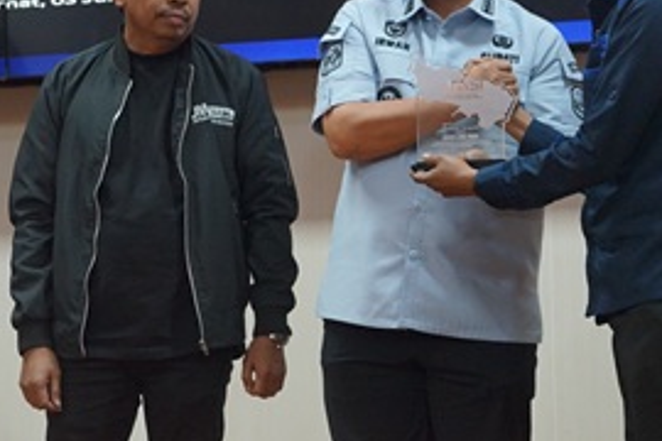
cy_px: 78
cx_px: 370
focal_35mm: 165
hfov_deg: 12.5
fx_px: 3034
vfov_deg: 8.3
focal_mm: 99
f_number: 5.6
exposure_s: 1/125
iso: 5000
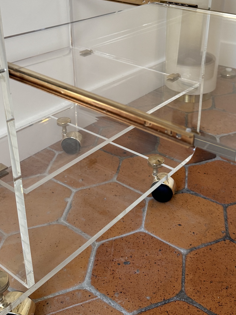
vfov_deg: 43.2
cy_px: 105
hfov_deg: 33.4
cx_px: 146
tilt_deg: -22.6
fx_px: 391
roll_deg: -0.7
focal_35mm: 43
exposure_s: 1/121
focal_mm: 6.76
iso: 200
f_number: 1.78
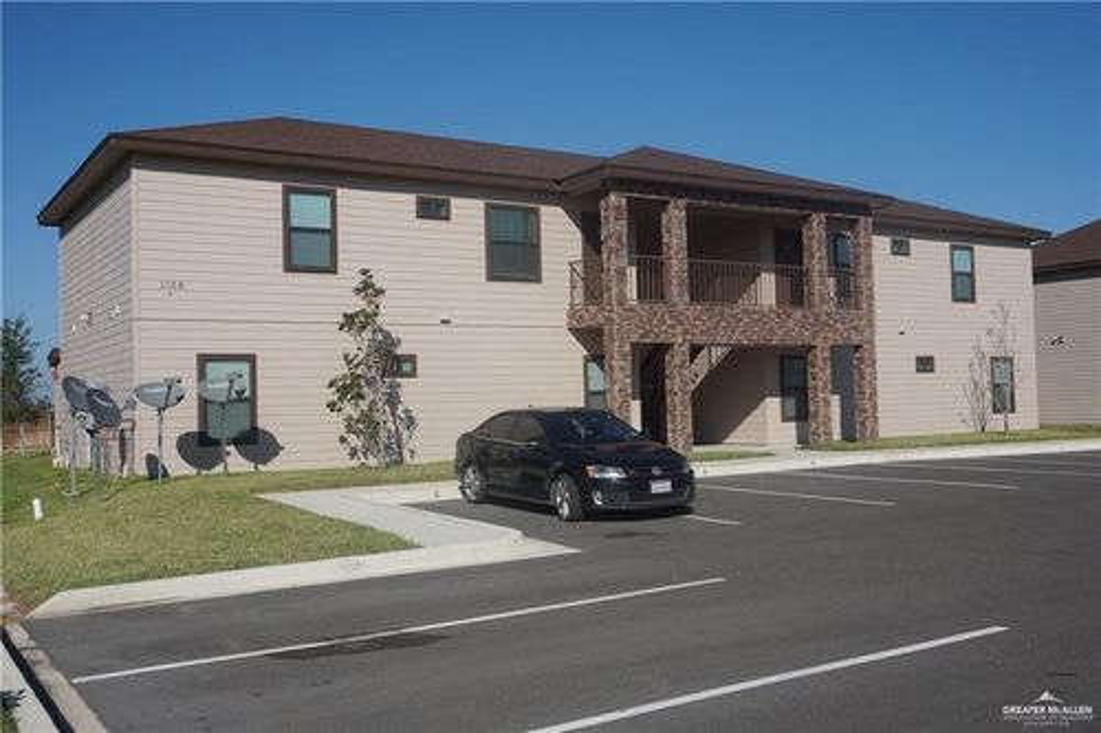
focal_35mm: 34
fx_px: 1055
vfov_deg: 38.3
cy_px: 366
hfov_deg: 55.1
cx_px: 550
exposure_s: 1/250
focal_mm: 23
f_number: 11
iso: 100
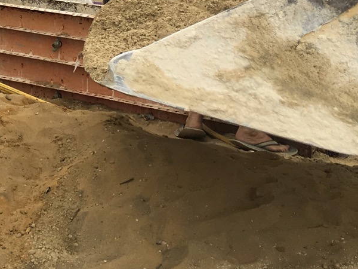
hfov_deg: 18.4
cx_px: -118
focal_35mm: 99
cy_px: -109
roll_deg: -0.7
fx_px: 1024
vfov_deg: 14.2
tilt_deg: -1.6
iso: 25
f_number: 2.2
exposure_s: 1/927
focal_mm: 4.15
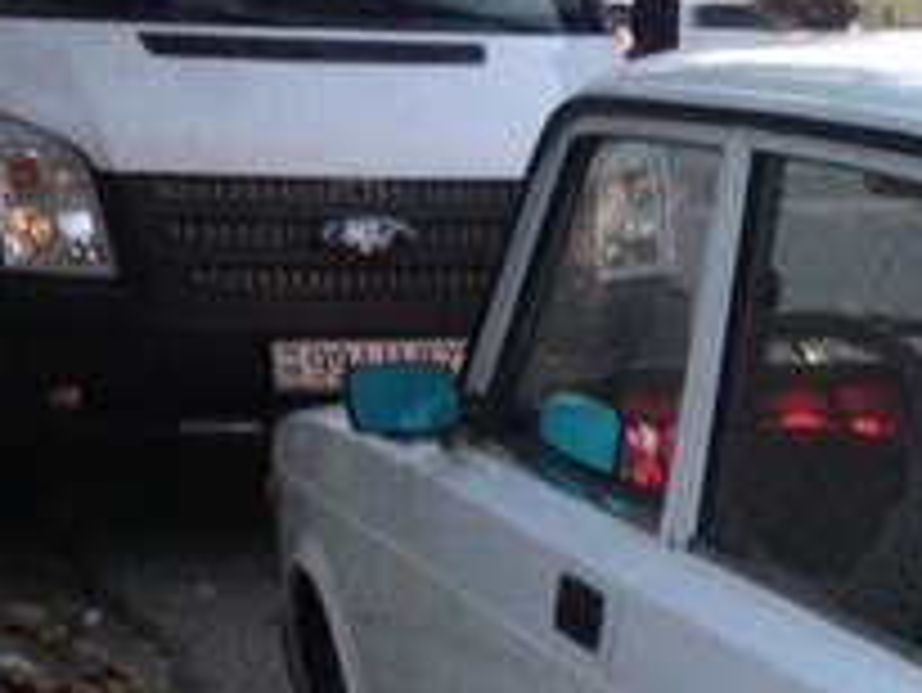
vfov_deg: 13.2
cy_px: 1055
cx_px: 1160
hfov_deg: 17.5
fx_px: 2825
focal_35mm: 106
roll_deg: -0.8
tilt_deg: -17.6
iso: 320
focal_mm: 4.12
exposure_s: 1/20
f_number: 2.4
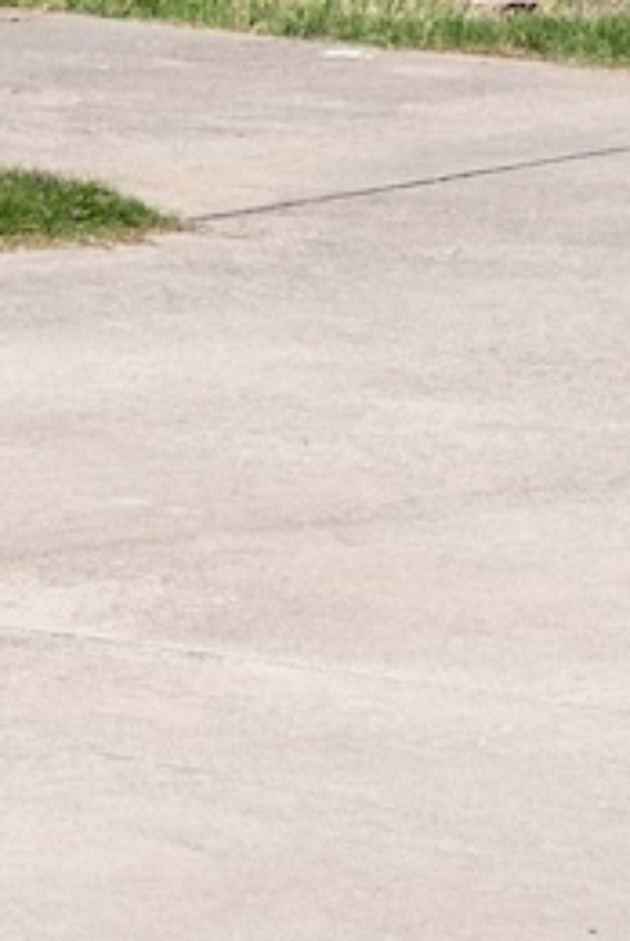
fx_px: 15079
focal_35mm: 576
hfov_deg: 2.3
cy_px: -1882
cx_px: -2998
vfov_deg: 3.5
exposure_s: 1/250
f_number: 7.1
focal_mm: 50
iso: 100
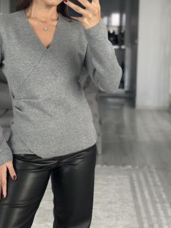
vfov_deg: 26.4
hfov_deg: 20.1
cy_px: 66
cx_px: 47
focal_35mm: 73
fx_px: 481
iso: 320
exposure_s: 1/35
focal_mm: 6.86
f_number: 1.78
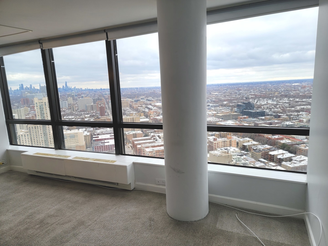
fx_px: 227
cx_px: 164
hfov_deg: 71.6
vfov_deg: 56.8
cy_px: 123
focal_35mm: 24
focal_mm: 6.7
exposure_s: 1/120
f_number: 1.8
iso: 25
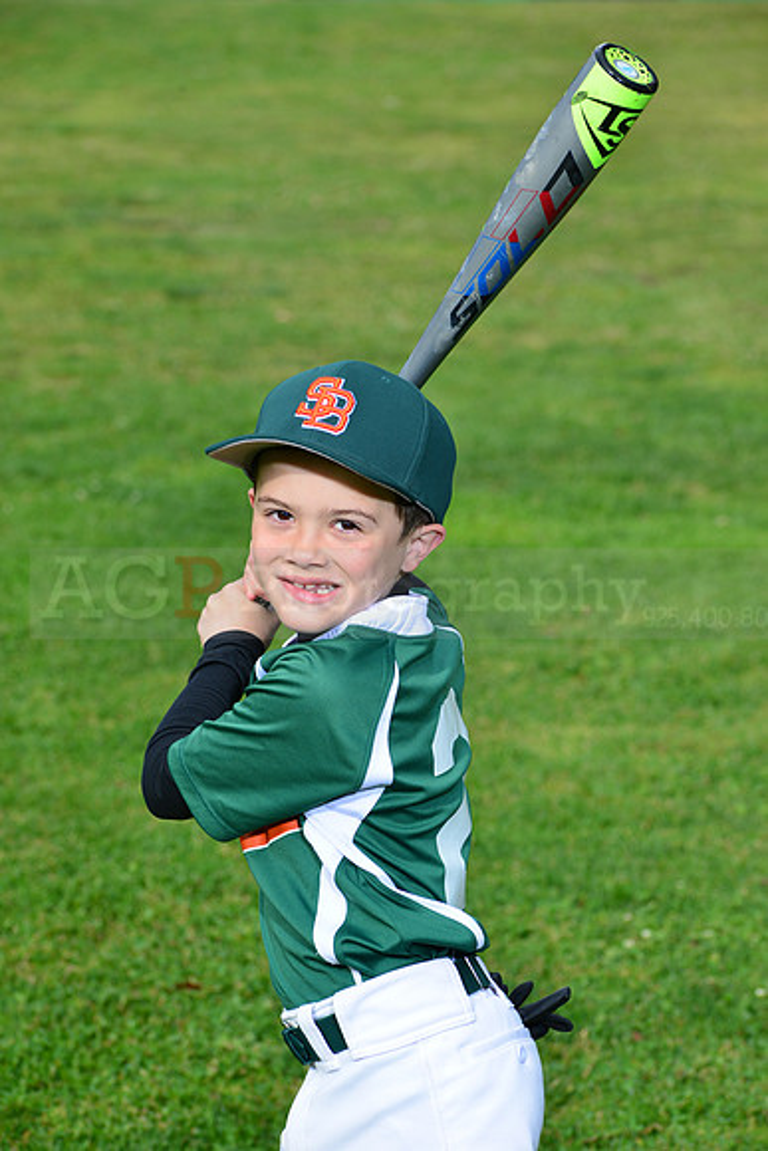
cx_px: 384
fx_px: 3997
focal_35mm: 125
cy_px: 576
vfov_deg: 16.4
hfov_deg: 11.0
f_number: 10
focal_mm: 125
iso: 200
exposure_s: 1/200
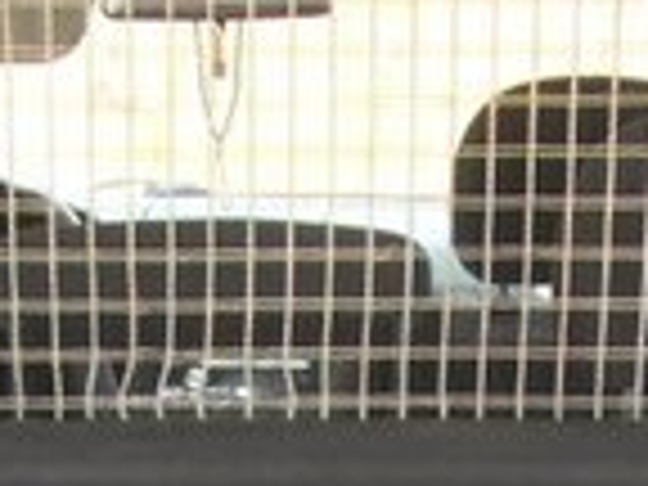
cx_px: 58
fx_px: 3351
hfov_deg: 11.0
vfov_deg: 7.9
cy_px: 1015
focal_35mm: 179
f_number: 3.5
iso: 200
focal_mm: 6.6
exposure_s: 1/45
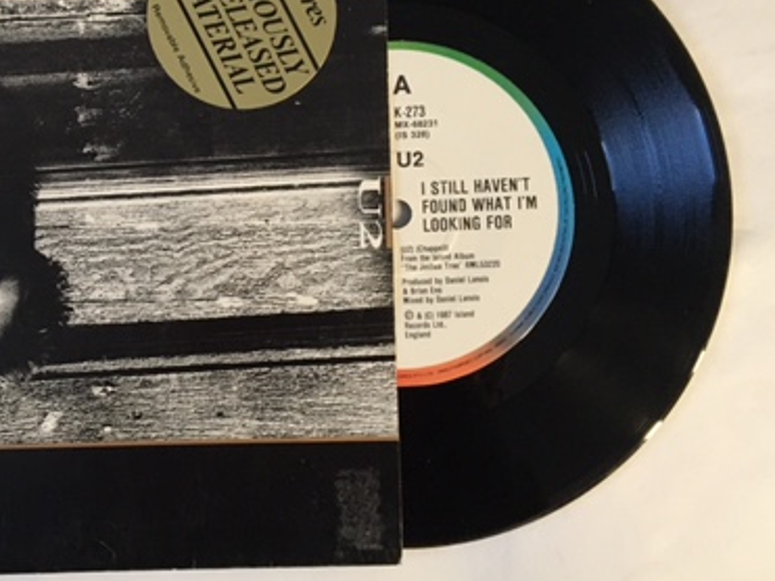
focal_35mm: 50
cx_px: 180
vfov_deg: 29.0
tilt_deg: -86.9
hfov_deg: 37.1
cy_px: 222
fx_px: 1119
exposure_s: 1/17
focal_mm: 4.15
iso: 200
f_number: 2.2
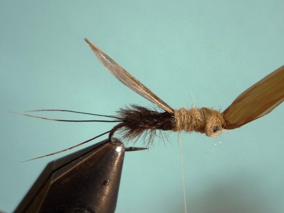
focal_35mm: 30
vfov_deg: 46.8
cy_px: 106
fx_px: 246
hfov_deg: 60.0
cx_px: 142
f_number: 3.3
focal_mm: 5.2
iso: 100
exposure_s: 1/30
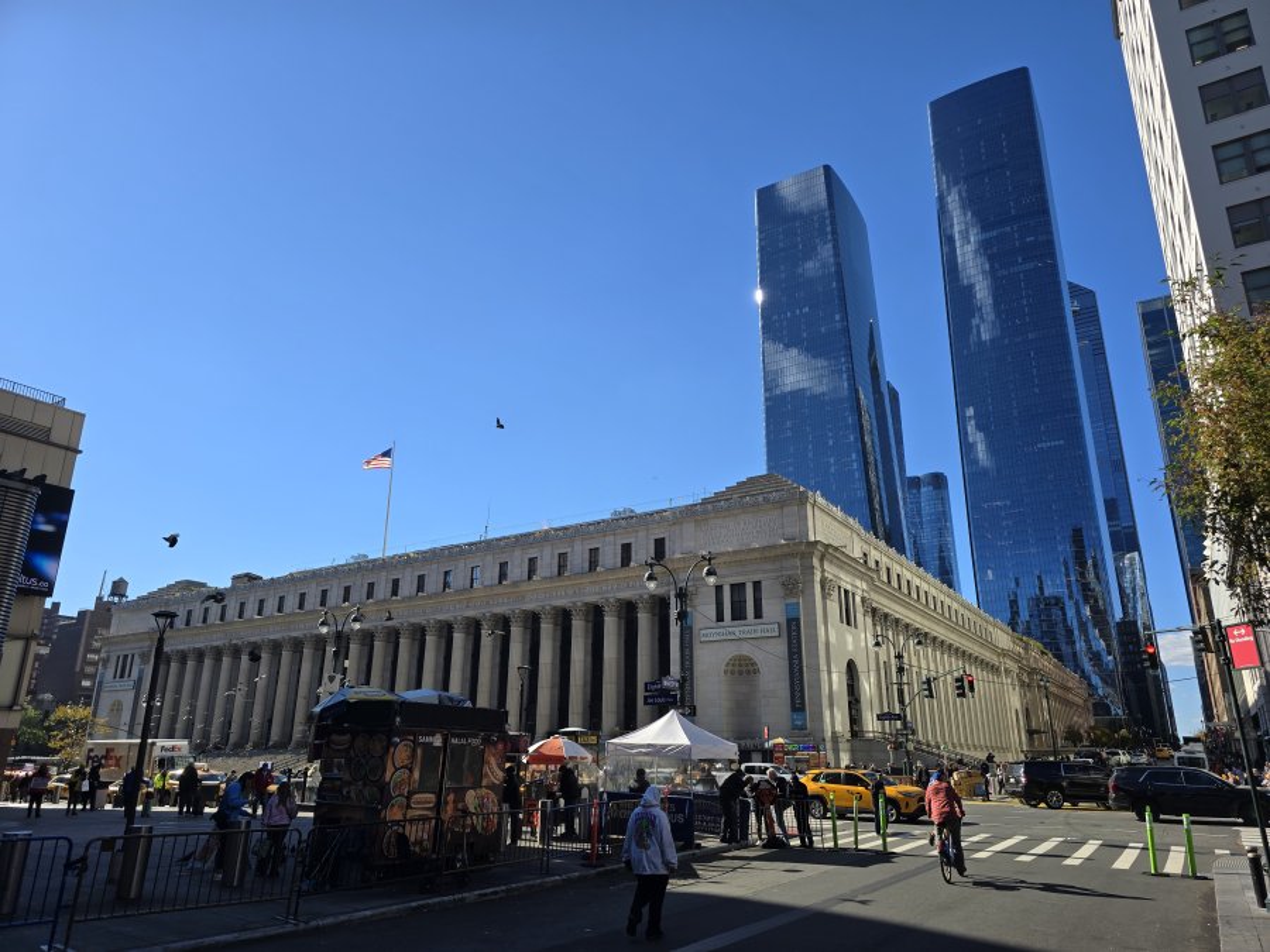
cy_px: 476
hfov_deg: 73.9
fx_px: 844
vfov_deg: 58.9
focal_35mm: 23
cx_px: 635
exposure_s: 1/701
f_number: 1.7
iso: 12
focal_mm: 6.3
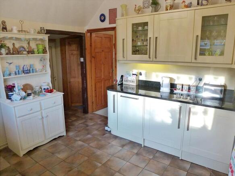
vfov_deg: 56.8
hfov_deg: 71.6
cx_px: 118
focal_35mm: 24
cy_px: 88
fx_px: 163
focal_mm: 4.3
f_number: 3.3
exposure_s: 1/60
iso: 250
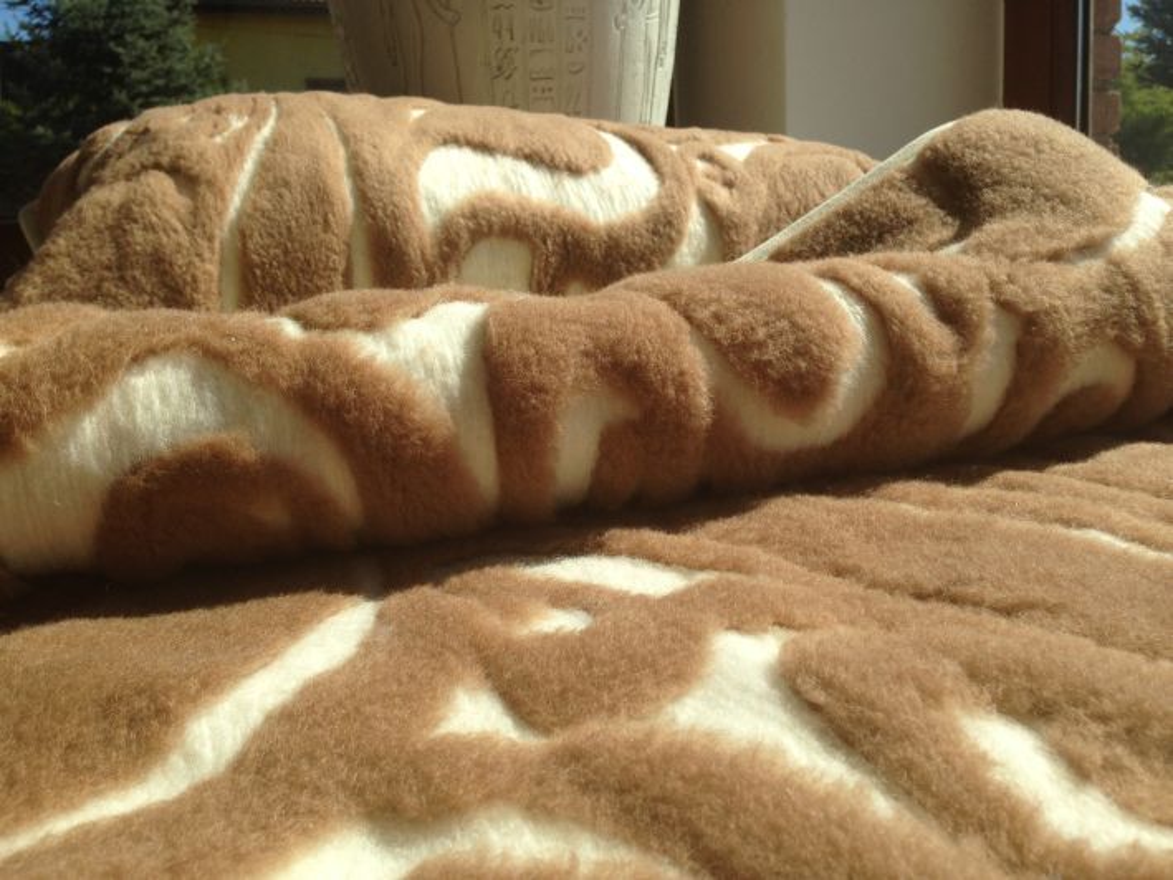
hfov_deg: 55.3
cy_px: 440
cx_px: 586
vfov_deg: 43.0
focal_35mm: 33
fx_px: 1118
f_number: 2.4
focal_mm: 4.13
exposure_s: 1/1595
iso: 50
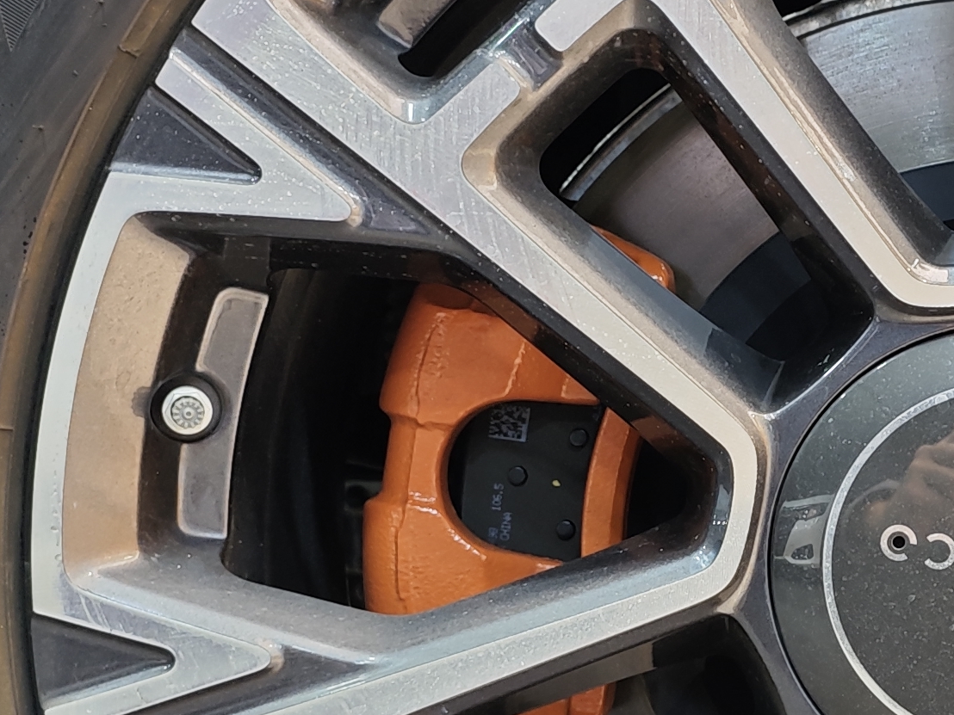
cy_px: 559
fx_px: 2343
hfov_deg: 22.0
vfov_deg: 17.2
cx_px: 1011
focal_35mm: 85
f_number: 1.9
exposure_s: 1/24
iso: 200
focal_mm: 8.7
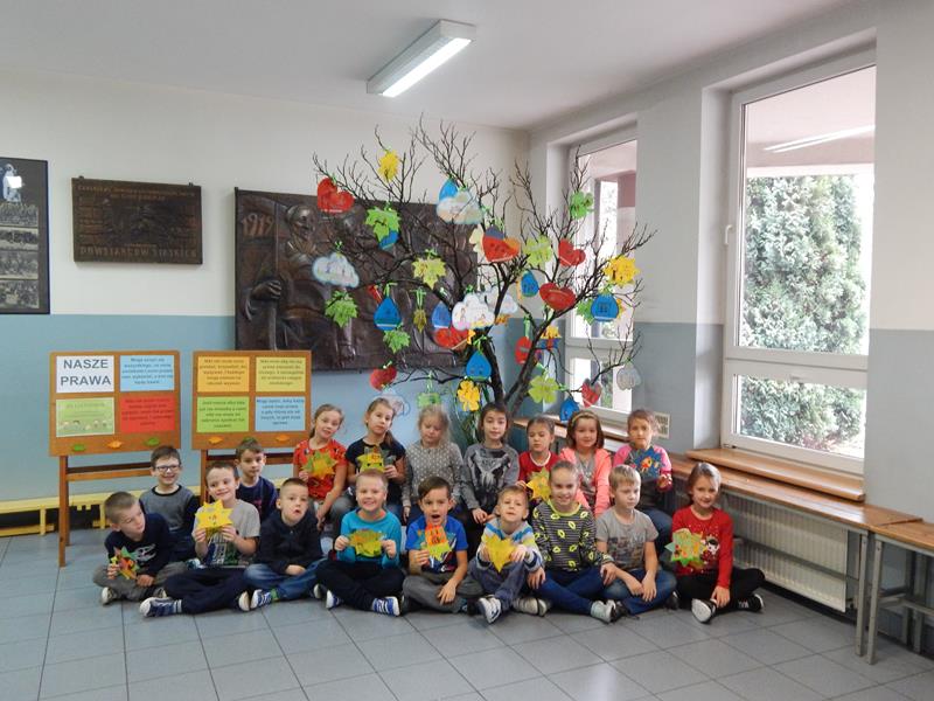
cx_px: 467
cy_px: 350
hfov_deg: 63.4
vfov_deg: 49.7
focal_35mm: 28
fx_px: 755
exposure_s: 1/30
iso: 560
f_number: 3.2
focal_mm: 5.1
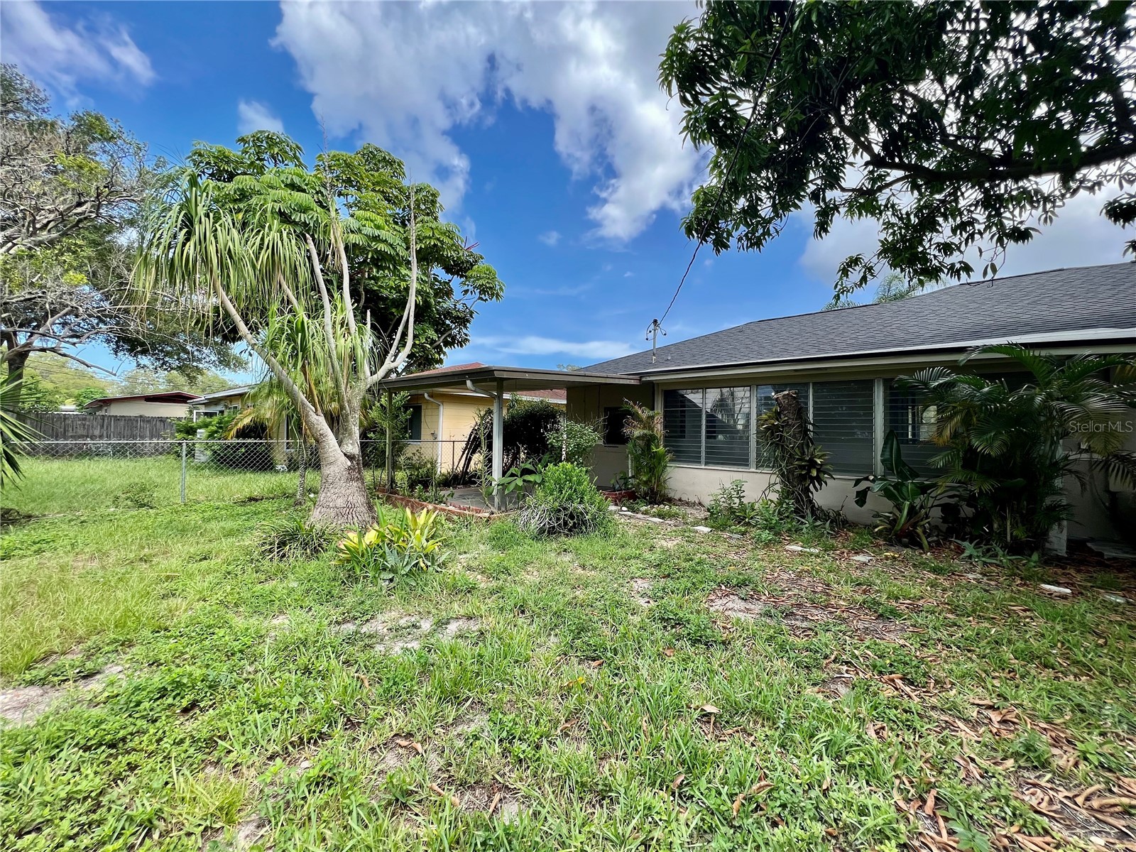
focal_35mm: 13
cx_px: 568
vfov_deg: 89.9
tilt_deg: +1.5
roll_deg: -1.2
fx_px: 427
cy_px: 426
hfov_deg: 106.2
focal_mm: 1.57
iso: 32
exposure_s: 1/612
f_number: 1.8
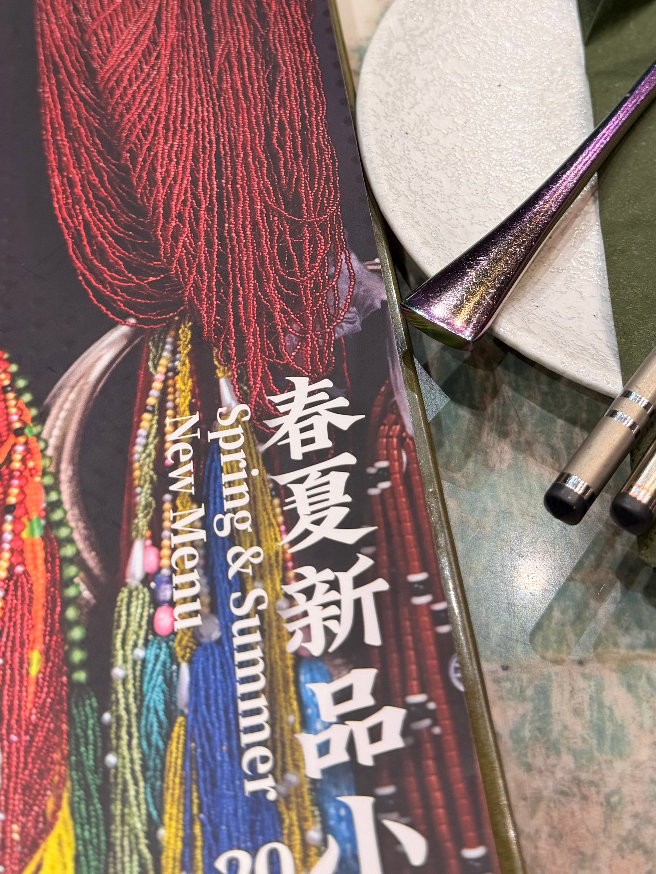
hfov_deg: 29.0
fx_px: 1264
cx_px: 418
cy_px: 212
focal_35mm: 50
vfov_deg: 37.2
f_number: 1.78
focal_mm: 6.76
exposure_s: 1/100
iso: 160
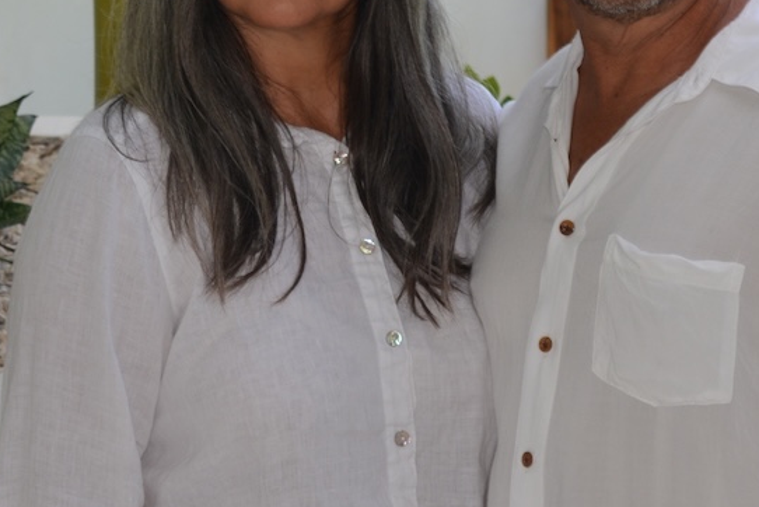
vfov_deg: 5.7
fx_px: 5041
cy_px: -7
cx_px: 511
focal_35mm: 239
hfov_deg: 8.6
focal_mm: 48
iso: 100
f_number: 5.6
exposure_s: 1/200
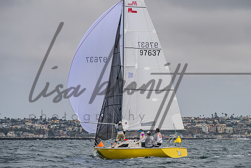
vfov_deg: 6.0
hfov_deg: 9.0
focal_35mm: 229
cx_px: 131
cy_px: 87
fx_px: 1597
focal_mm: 170
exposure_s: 1/640
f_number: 6.3
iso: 160
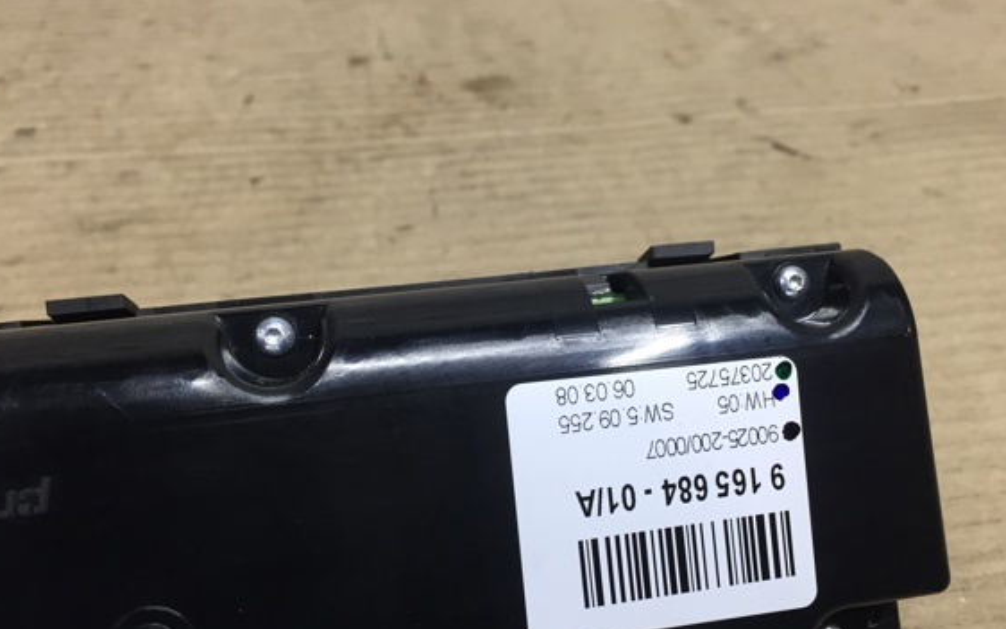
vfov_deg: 36.2
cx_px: 550
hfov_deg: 55.2
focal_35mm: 35
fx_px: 959
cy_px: 367
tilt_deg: -38.5
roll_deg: -0.9
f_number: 2.2
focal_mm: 4.15
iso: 50
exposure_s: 1/33
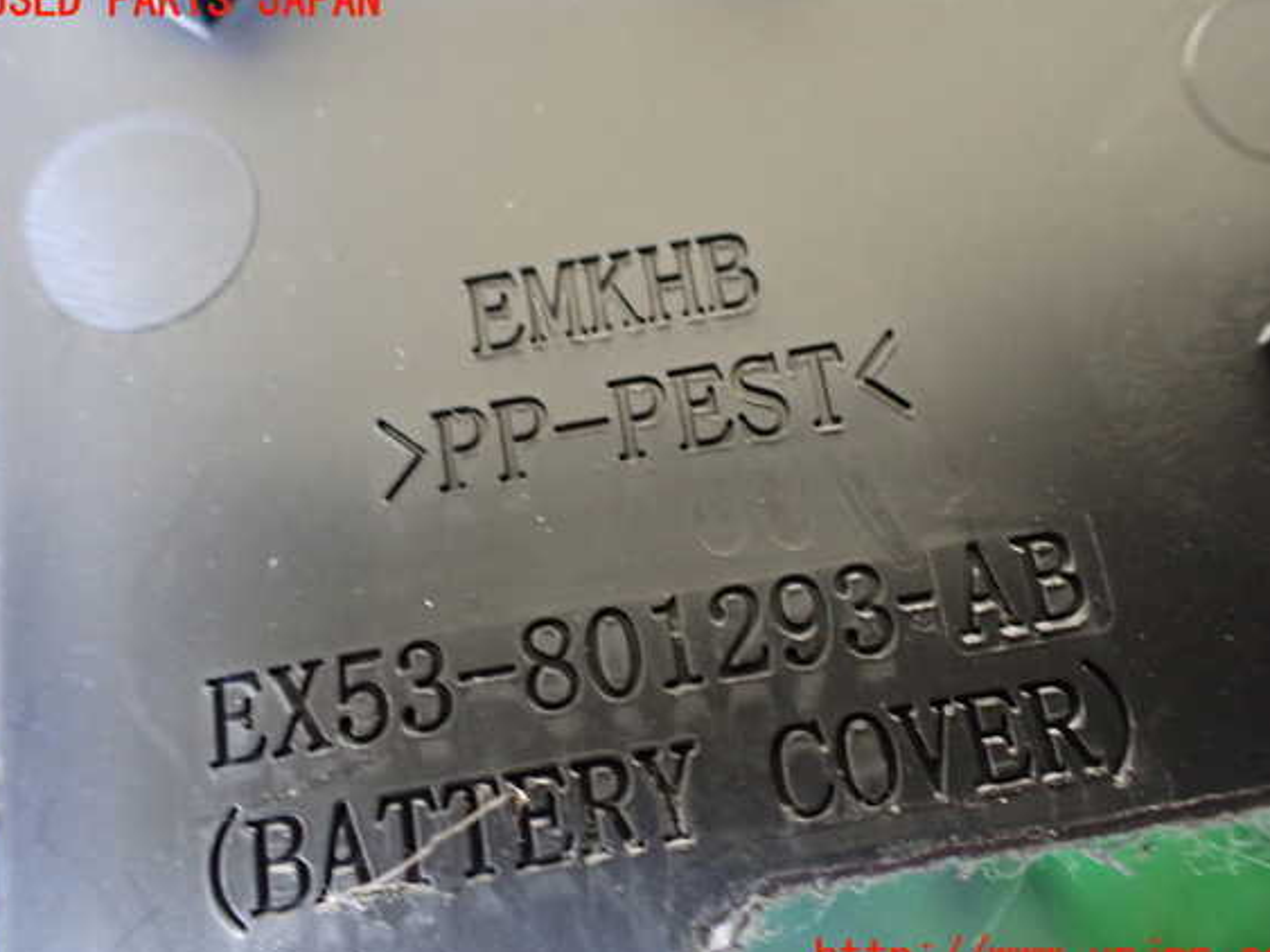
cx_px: 647
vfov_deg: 44.1
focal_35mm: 32
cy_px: 481
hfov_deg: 56.8
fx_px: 1174
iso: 1000
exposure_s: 1/30
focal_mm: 5.4
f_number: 2.3
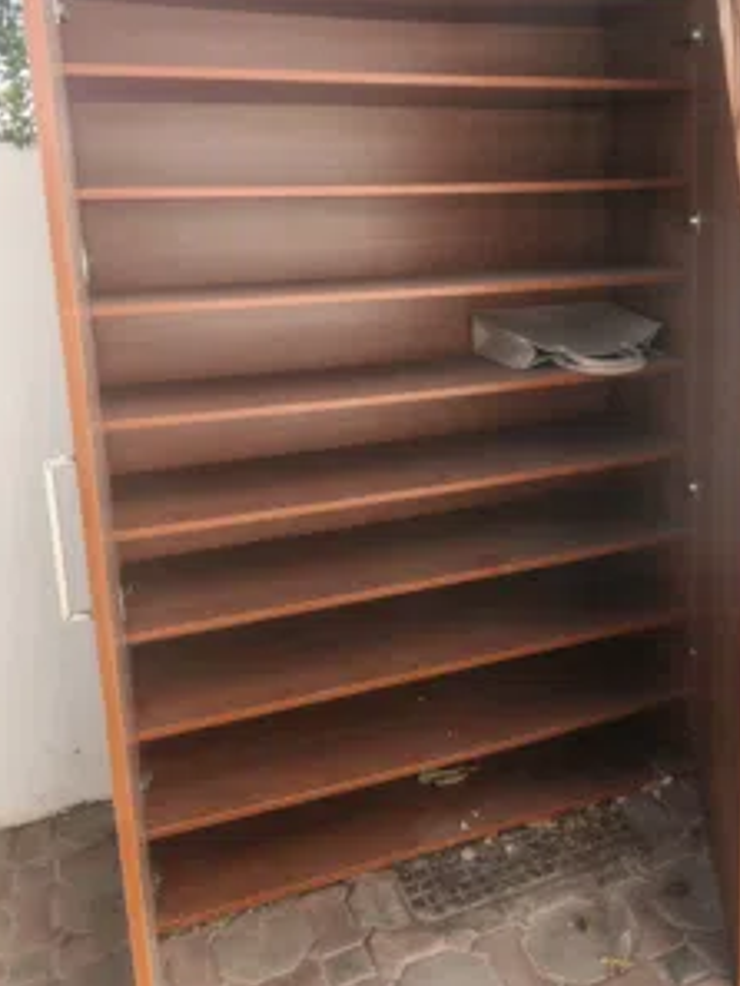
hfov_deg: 44.8
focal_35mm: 31
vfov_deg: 57.7
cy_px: 382
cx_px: 491
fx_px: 883
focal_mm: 5.56
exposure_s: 1/535
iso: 50
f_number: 1.8
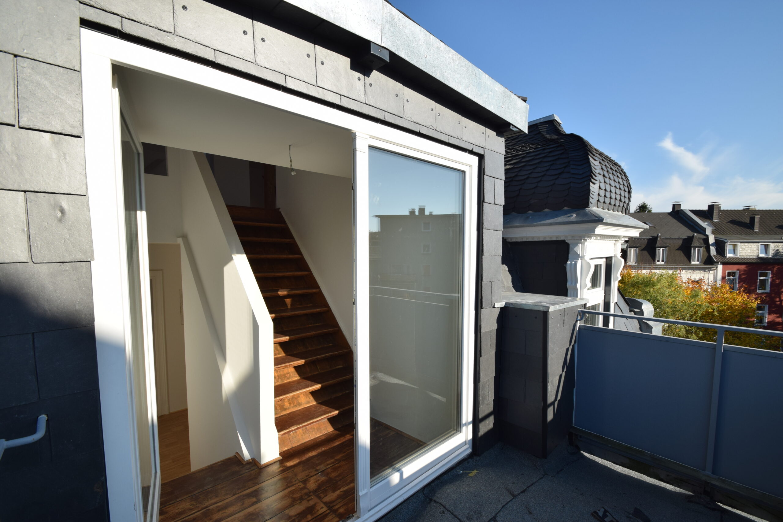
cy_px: 261
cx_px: 392
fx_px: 326
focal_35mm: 15
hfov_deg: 100.4
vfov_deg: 77.3
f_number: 9
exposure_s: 1/320
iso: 200
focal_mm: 10
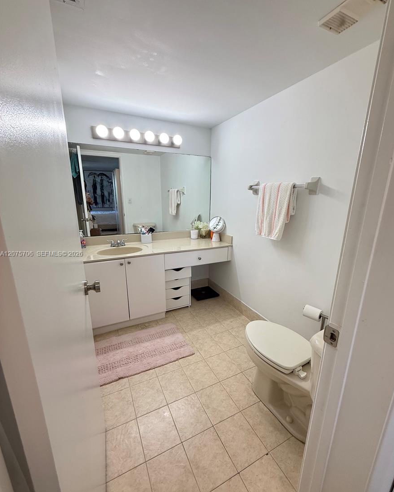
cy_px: 254
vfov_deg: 96.7
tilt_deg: -15.0
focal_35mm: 15
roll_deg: -1.2
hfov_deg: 84.0
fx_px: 219
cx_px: 202
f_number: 2.2
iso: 80
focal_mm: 2.22
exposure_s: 1/120
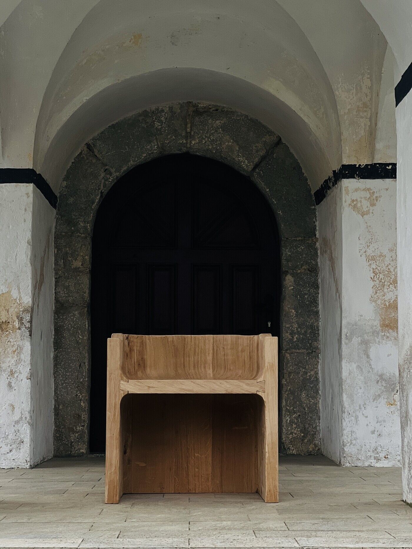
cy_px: 274
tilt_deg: +4.9
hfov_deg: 19.1
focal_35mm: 77
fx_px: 1222
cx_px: 206
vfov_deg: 25.3
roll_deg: -0.7
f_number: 2.8
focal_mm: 9
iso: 100
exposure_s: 1/121
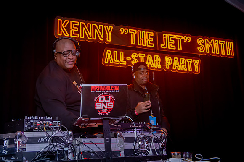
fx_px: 368
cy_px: 66
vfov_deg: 24.8
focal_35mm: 54
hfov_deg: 36.5
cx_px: 96
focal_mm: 44
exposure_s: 1/500
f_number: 2.8
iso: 3200
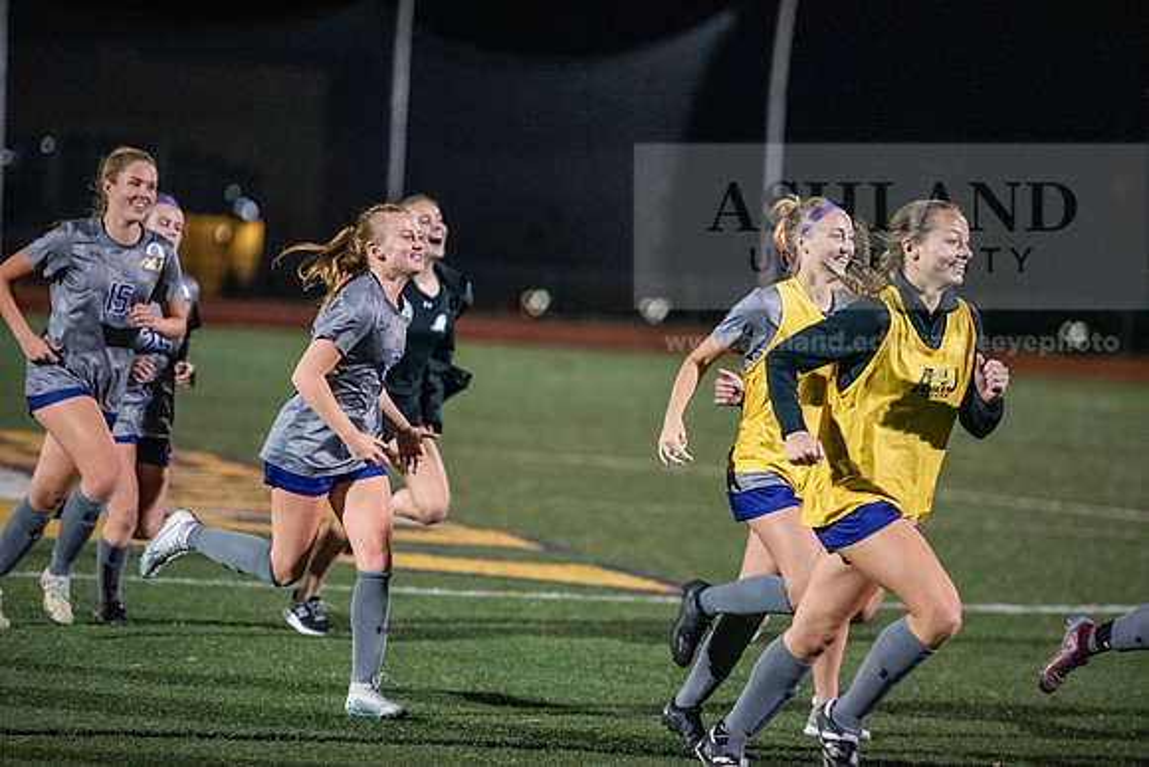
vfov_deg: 7.2
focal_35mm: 190
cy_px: 384
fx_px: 6065
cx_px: 574
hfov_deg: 10.8
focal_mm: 190
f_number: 3.2
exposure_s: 1/800
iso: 8000
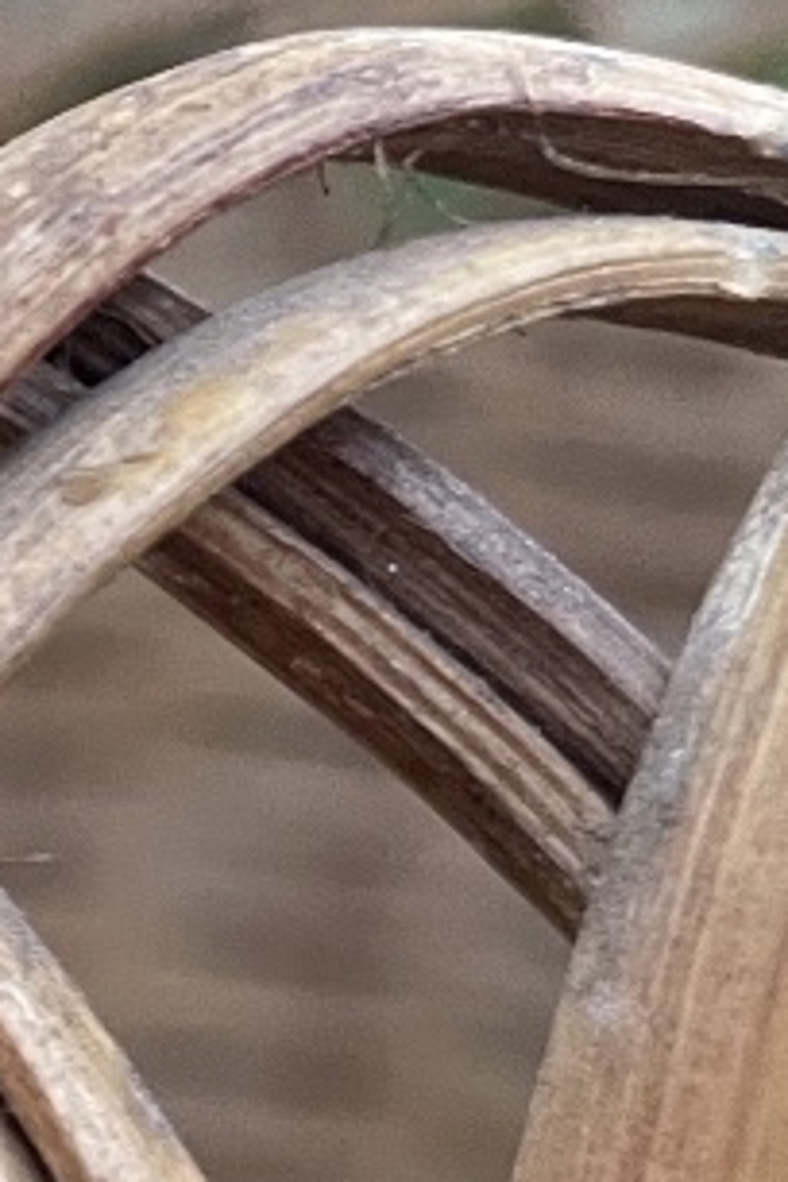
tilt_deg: -16.6
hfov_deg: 11.7
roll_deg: -1.7
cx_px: -761
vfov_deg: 19.3
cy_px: 606
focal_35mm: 106
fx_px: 3480
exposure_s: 1/60
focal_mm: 4.2
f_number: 1.6
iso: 400
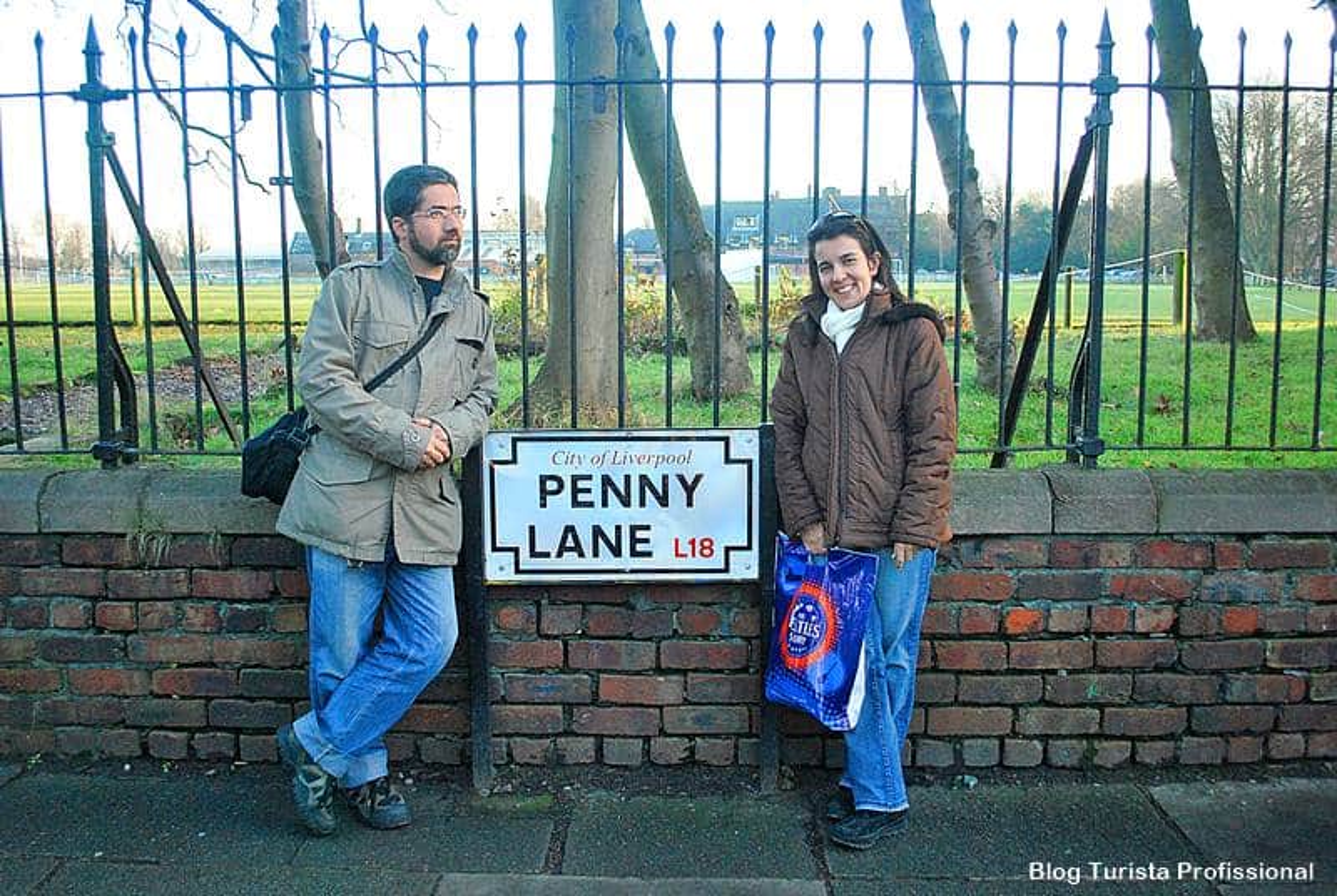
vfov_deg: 40.1
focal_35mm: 33
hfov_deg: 57.2
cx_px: 668
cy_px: 448
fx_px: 1227
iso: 800
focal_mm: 22
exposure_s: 1/160
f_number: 4
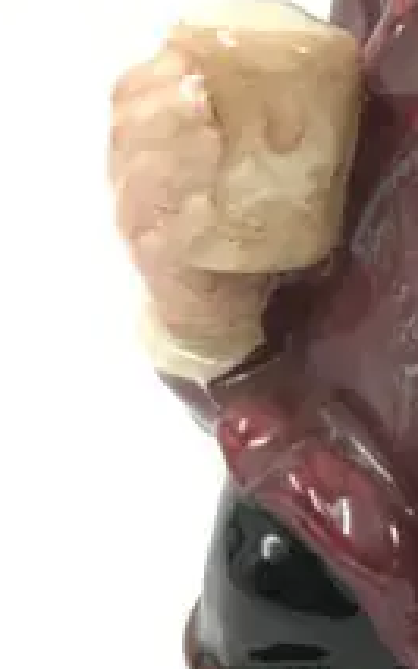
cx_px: 757
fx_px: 5308
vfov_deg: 7.2
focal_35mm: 291
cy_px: 314
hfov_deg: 4.5
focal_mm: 6.6
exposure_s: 1/100
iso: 32
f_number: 2.8
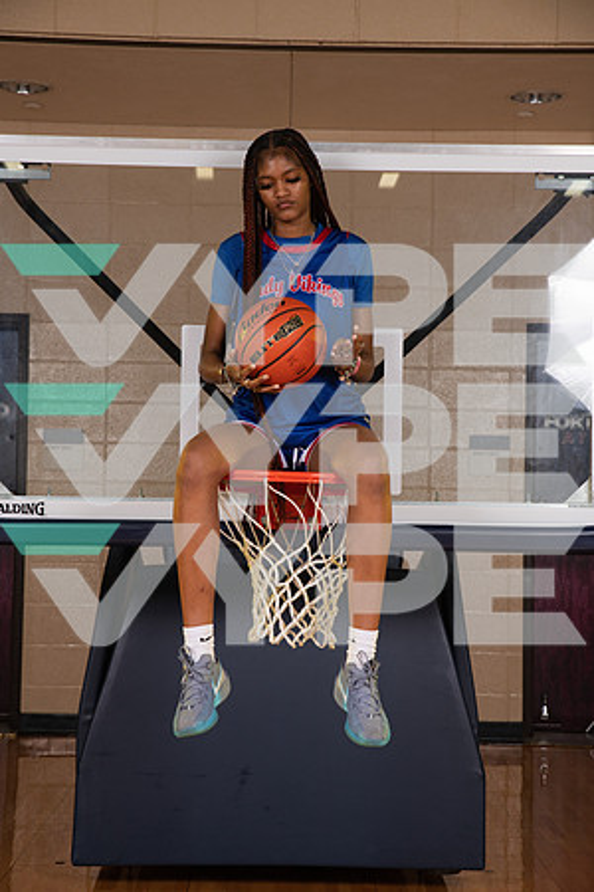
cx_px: 297
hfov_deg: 20.0
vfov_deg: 29.7
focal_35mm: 68
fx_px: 1683
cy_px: 446
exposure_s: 1/320
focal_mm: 68
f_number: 7.1
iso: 320
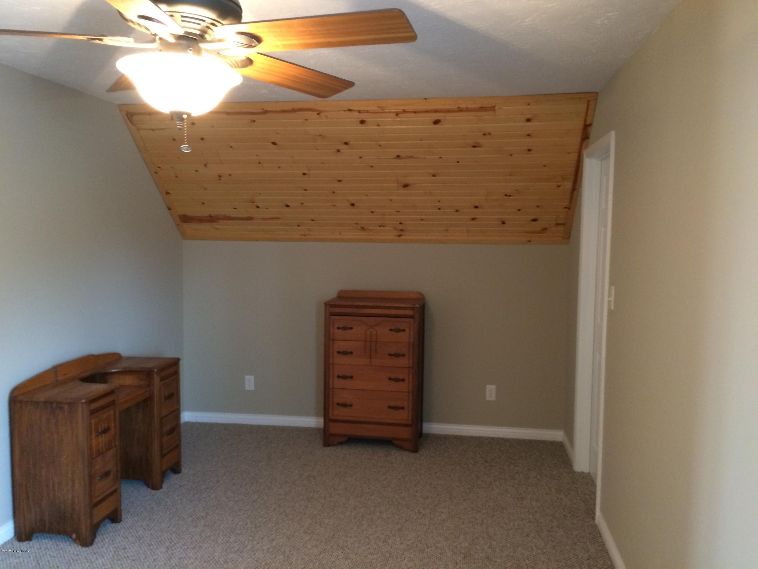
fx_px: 635
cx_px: 379
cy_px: 284
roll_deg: +0.7
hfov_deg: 61.7
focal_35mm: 29
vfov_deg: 48.2
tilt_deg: -3.7
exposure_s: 1/24
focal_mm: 4.15
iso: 320
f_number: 2.2
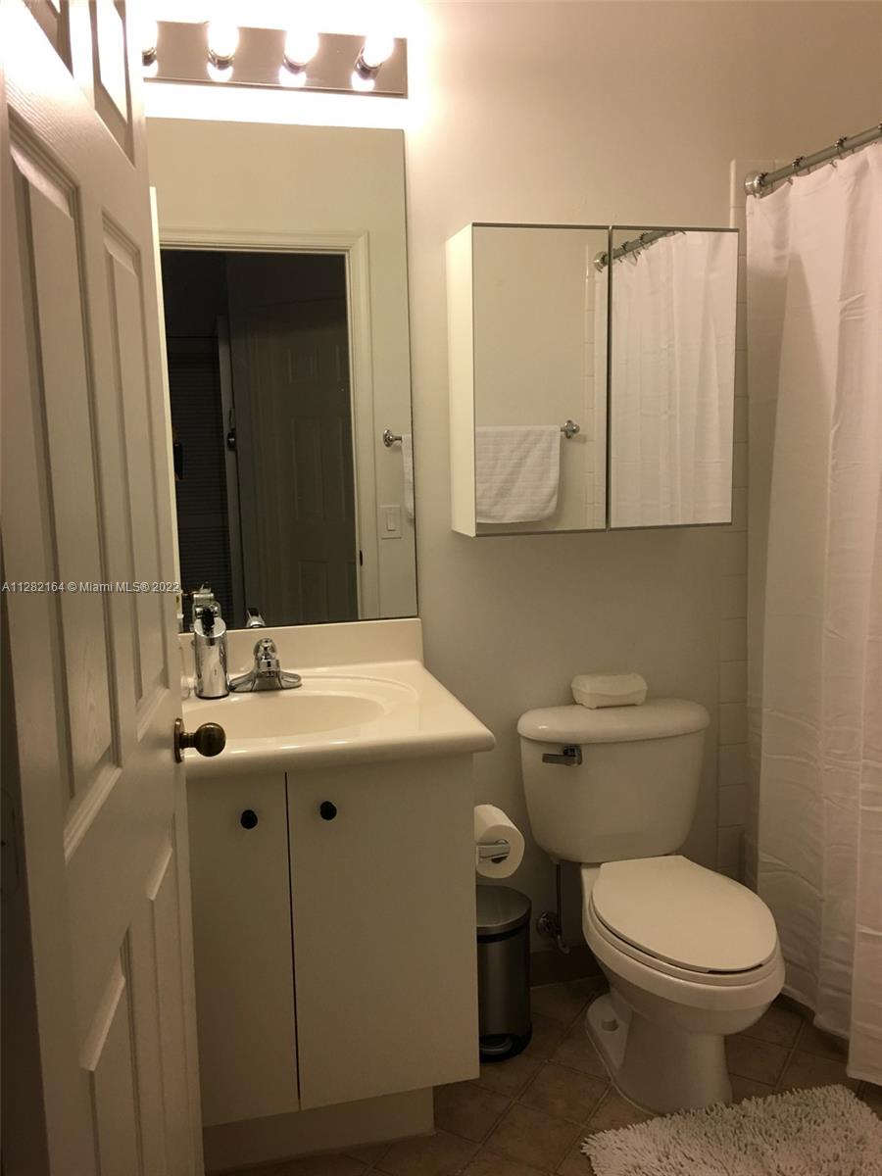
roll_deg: +0.6
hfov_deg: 48.2
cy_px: 588
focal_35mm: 29
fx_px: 985
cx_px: 441
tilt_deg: -6.3
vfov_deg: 61.7
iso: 40
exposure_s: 1/15
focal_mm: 4.15
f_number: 2.2
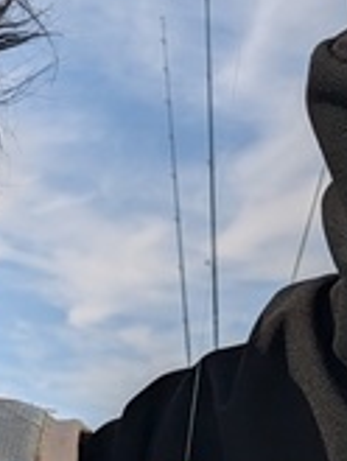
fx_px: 1588
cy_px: 701
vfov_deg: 15.2
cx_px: -355
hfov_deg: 11.2
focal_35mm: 119
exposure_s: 1/1497
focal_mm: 5.28
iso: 15
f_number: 1.7
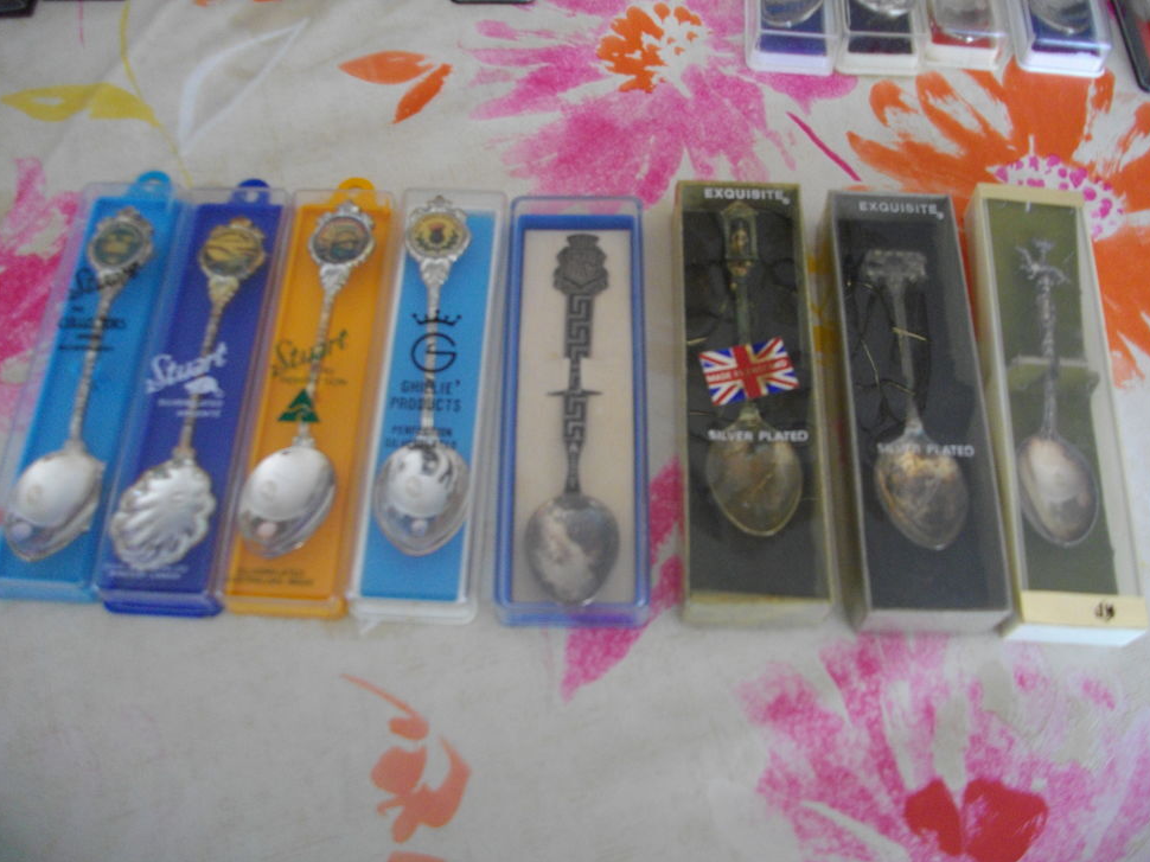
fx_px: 1096
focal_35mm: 33
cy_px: 426
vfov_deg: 42.9
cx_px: 581
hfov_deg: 55.4
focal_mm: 5.7
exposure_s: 1/80
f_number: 2.9
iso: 200
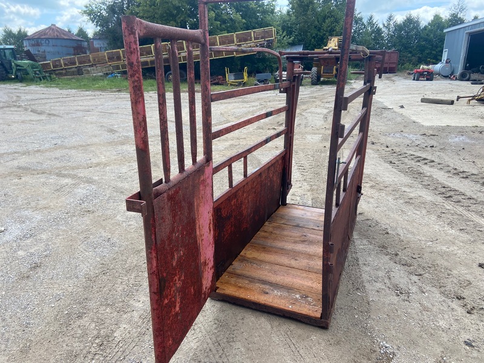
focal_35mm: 26
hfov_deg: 67.3
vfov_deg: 53.1
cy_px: 182
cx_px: 242
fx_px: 364
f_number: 1.8
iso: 32
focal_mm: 4.25
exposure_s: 1/884
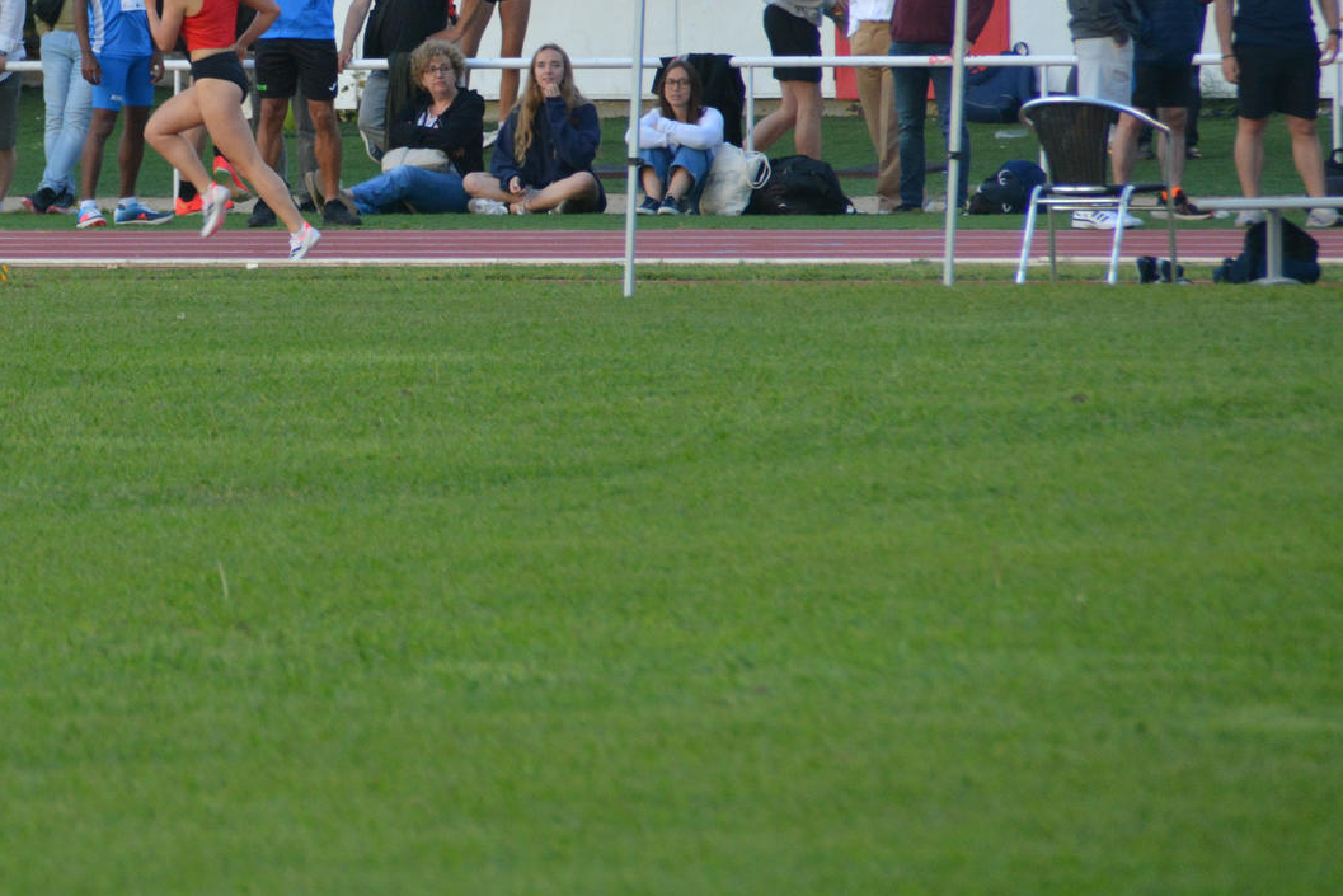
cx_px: 75
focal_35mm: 581
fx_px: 21676
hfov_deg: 3.5
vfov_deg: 2.4
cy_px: 102
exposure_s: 1/500
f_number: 6.3
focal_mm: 200
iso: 1000
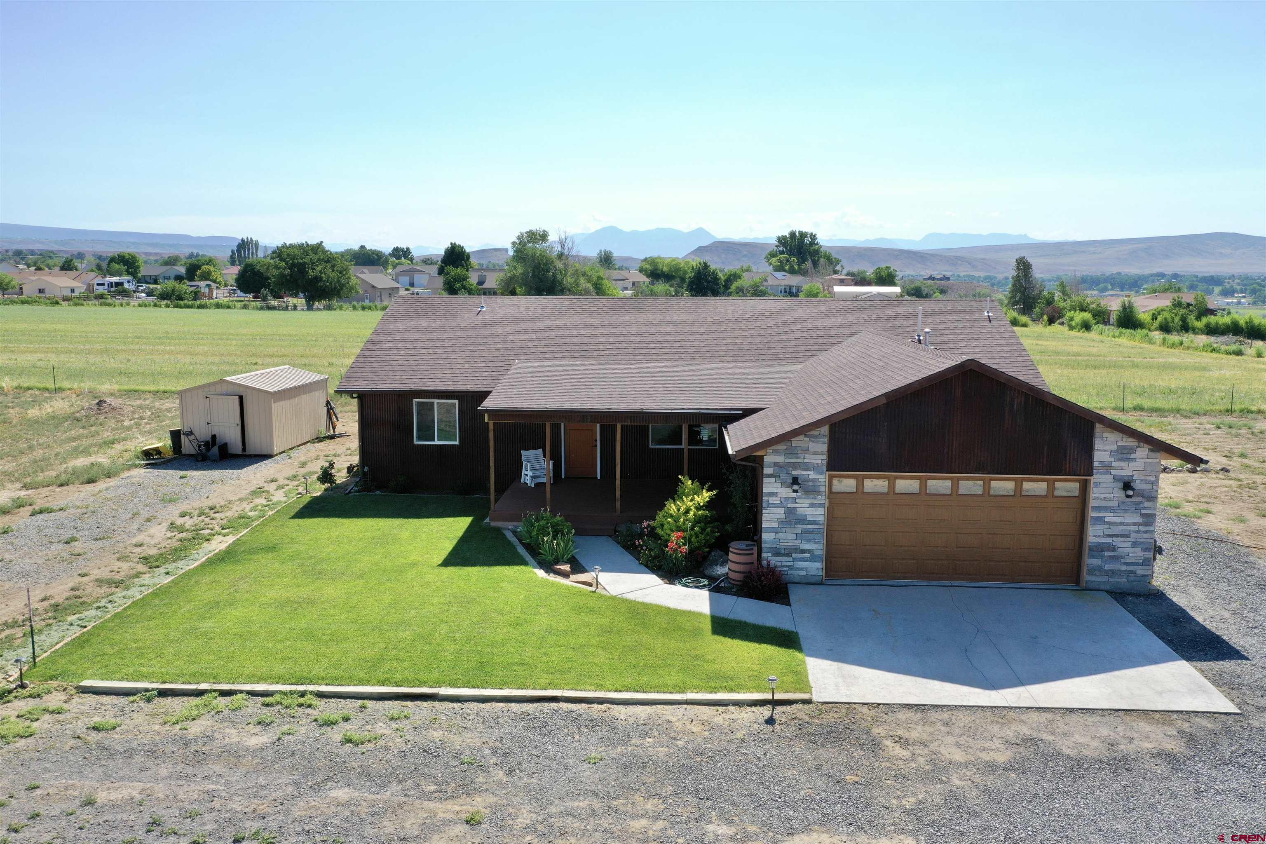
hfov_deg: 65.5
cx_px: 633
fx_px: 985
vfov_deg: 46.4
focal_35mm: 28
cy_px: 422
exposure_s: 1/400
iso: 100
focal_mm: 10.26
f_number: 5.6
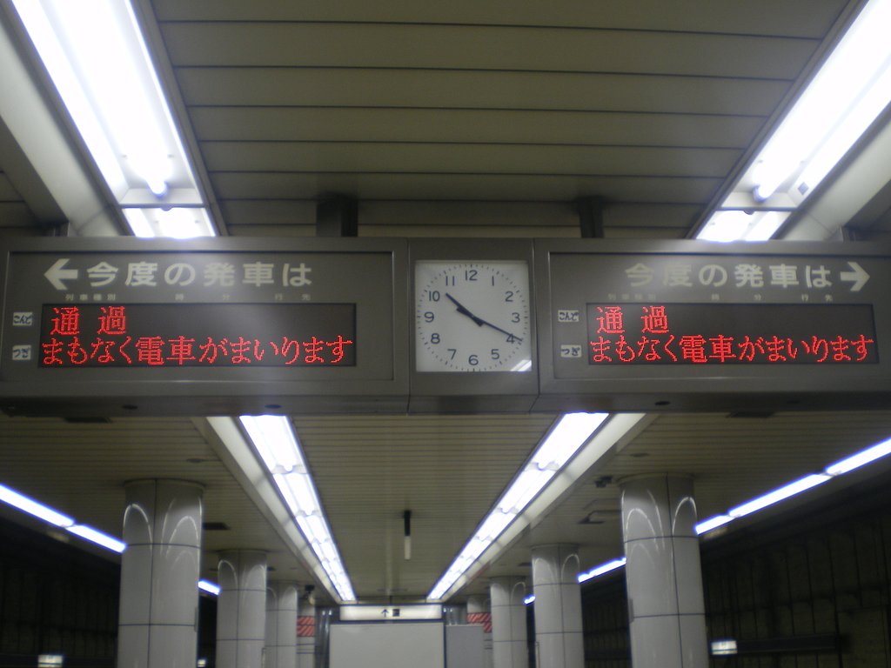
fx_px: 978
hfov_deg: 49.0
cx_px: 446
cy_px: 334
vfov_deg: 37.7
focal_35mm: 38
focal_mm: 6.3
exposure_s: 1/30
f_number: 3.1
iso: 80
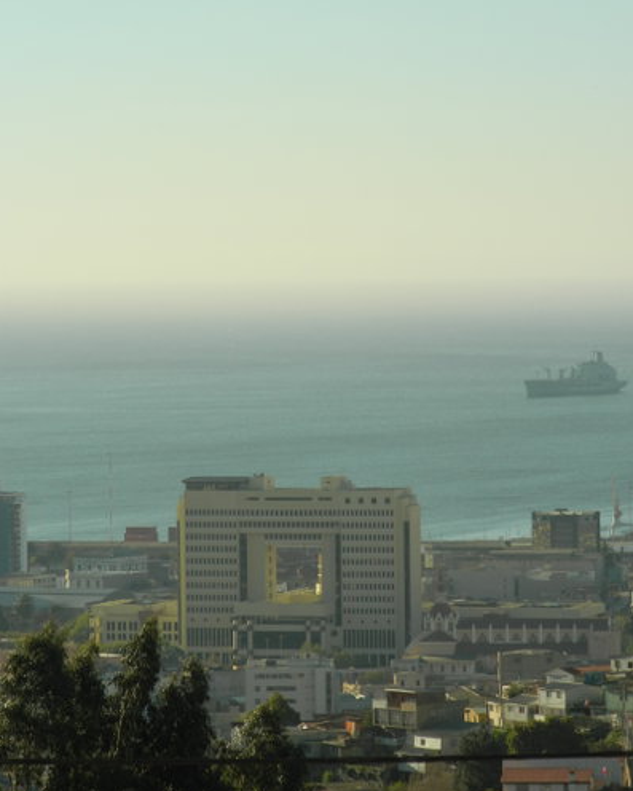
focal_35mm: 232
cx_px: 317
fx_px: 5431
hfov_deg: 6.7
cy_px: 407
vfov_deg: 8.3
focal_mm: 39.7
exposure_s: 1/500
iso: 80
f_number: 5.4
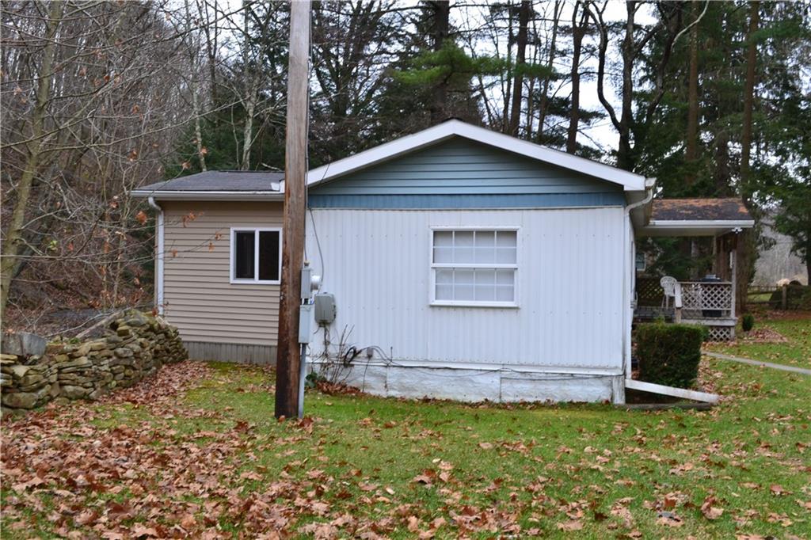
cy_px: 270
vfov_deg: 36.8
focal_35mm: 36
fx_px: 811
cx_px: 406
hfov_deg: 53.1
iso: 640
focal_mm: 24
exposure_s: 1/60
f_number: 8
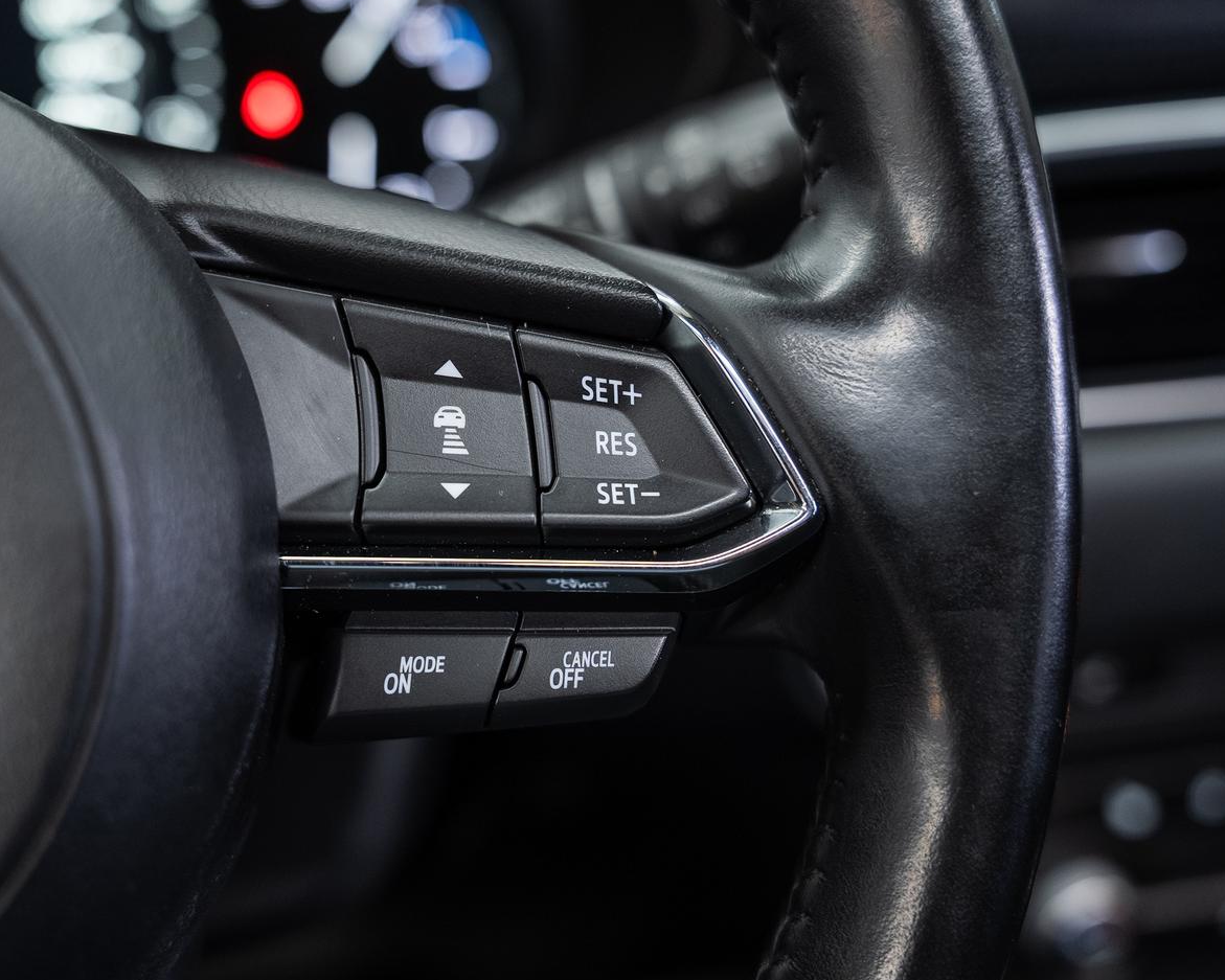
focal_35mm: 42
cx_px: 568
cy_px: 485
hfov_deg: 43.8
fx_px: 1523
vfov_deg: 35.7
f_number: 3.2
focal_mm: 36.4
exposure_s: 1/50
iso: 640
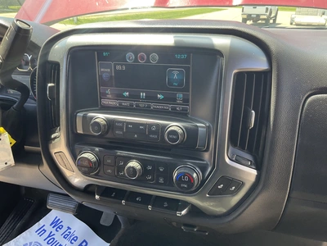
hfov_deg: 61.7
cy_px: 123
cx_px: 164
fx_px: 274
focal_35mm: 29
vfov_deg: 48.2
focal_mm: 3
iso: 32
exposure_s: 1/122
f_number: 1.8
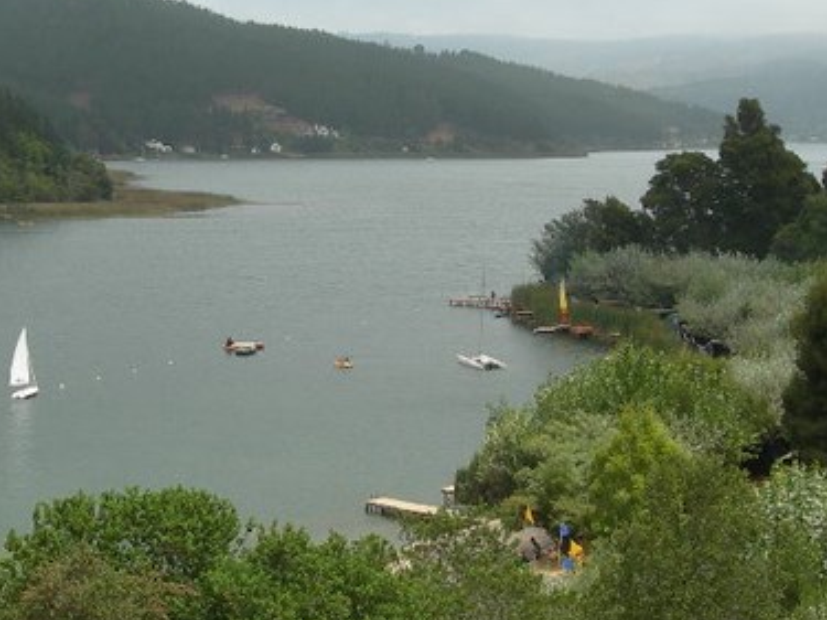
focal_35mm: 81
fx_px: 1935
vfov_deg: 18.2
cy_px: 249
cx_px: 300
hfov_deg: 24.1
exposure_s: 1/467
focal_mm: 7.8
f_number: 4.8
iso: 50
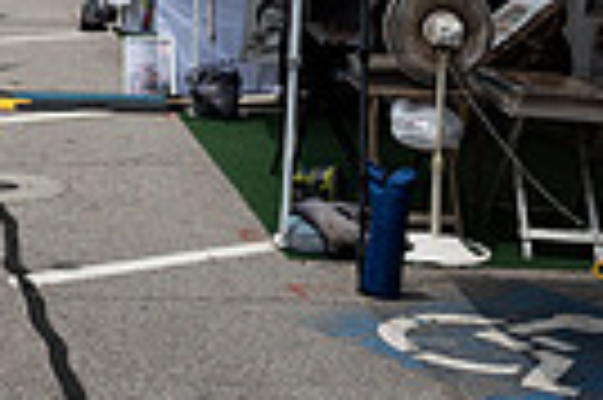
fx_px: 1740
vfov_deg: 12.7
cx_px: -176
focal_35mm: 104
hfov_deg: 18.3
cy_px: -142
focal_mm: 24
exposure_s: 1/800
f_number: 4
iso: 50
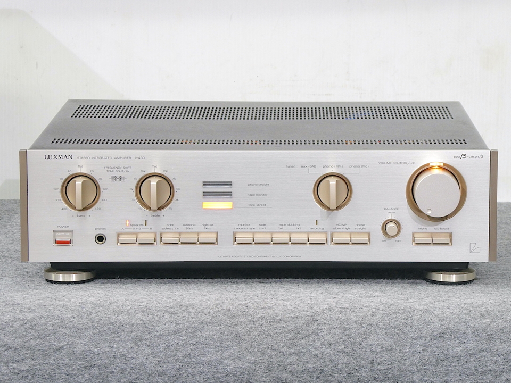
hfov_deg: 13.8
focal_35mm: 143
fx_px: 2111
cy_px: 192
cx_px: 256
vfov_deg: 10.4
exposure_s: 1/4
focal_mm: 25.6
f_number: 5.4
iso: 200
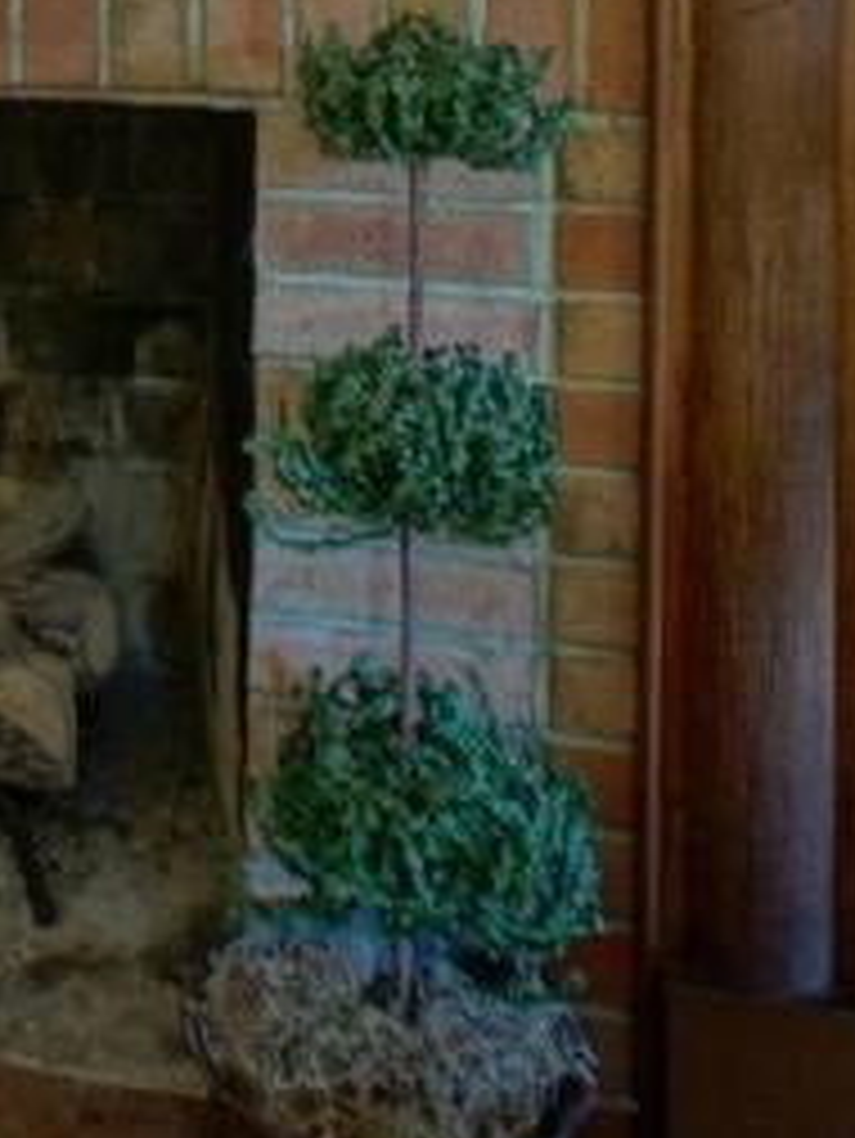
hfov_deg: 19.8
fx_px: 2303
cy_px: -315
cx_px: -155
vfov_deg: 24.5
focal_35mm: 70
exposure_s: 1/30
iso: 1000
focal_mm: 16
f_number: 2.8
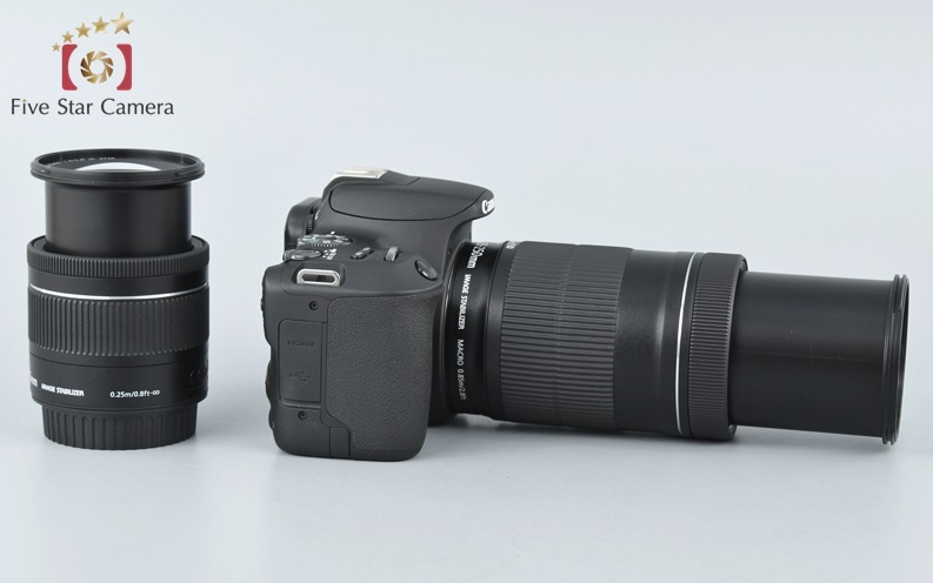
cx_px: 467
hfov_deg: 19.3
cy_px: 306
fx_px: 2747
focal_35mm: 108
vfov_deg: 12.1
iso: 500
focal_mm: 70
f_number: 11
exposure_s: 1/250
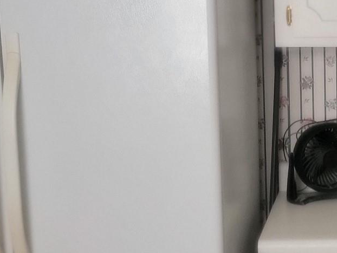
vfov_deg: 18.7
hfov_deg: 23.3
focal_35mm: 79
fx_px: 769
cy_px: 119
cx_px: 366
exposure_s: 1/60
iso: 200
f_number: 1.8
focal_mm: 6.7
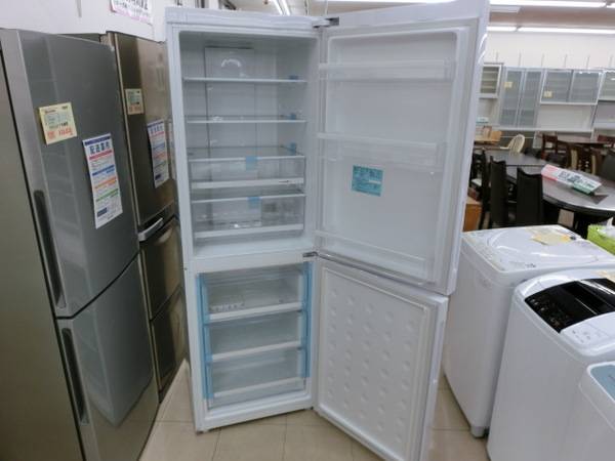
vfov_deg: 54.9
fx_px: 444
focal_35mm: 25
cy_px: 230
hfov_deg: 69.4
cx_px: 308
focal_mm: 4.4
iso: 125
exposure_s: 1/125
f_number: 3.3
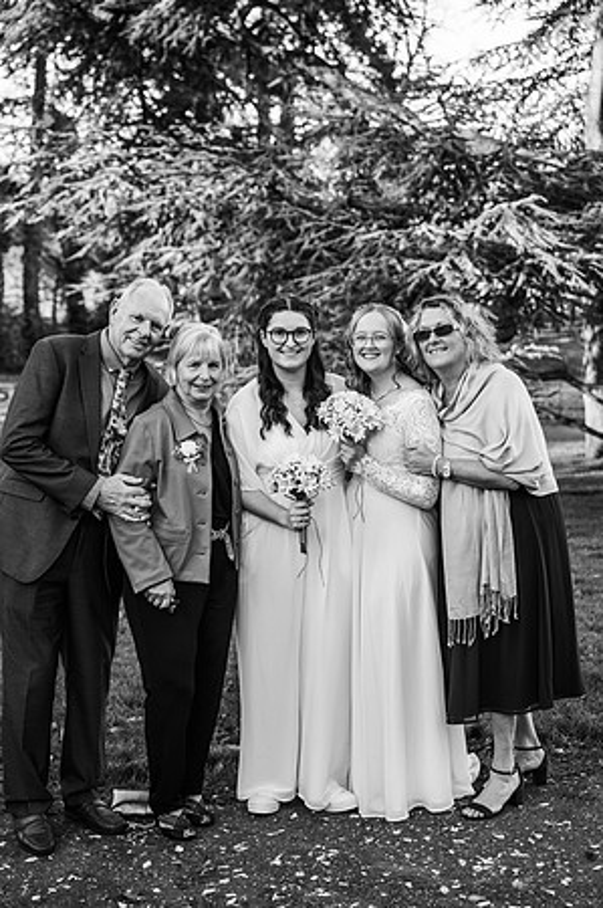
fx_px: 1435
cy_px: 454
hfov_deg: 23.7
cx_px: 302
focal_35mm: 57
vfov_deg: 35.1
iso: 100
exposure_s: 1/200
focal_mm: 57
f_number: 4
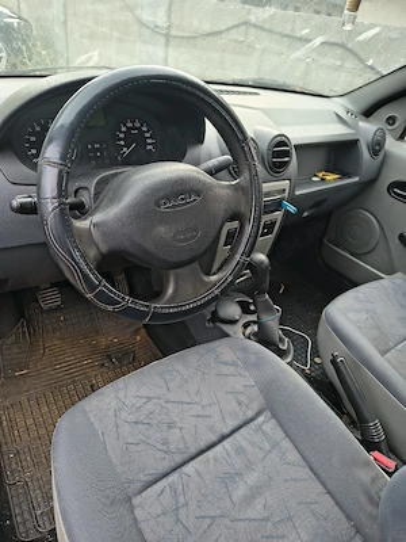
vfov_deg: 71.6
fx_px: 375
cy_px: 271
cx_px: 203
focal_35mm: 24
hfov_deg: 56.8
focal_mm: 5.56
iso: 161
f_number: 1.8
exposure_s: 1/100
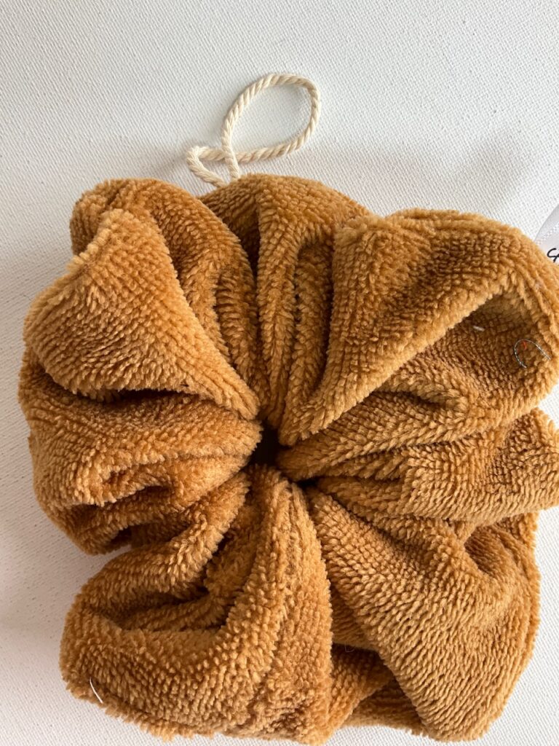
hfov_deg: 48.2
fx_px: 624
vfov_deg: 61.7
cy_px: 373
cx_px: 280
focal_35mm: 29
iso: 40
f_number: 1.8
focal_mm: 3
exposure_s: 1/50
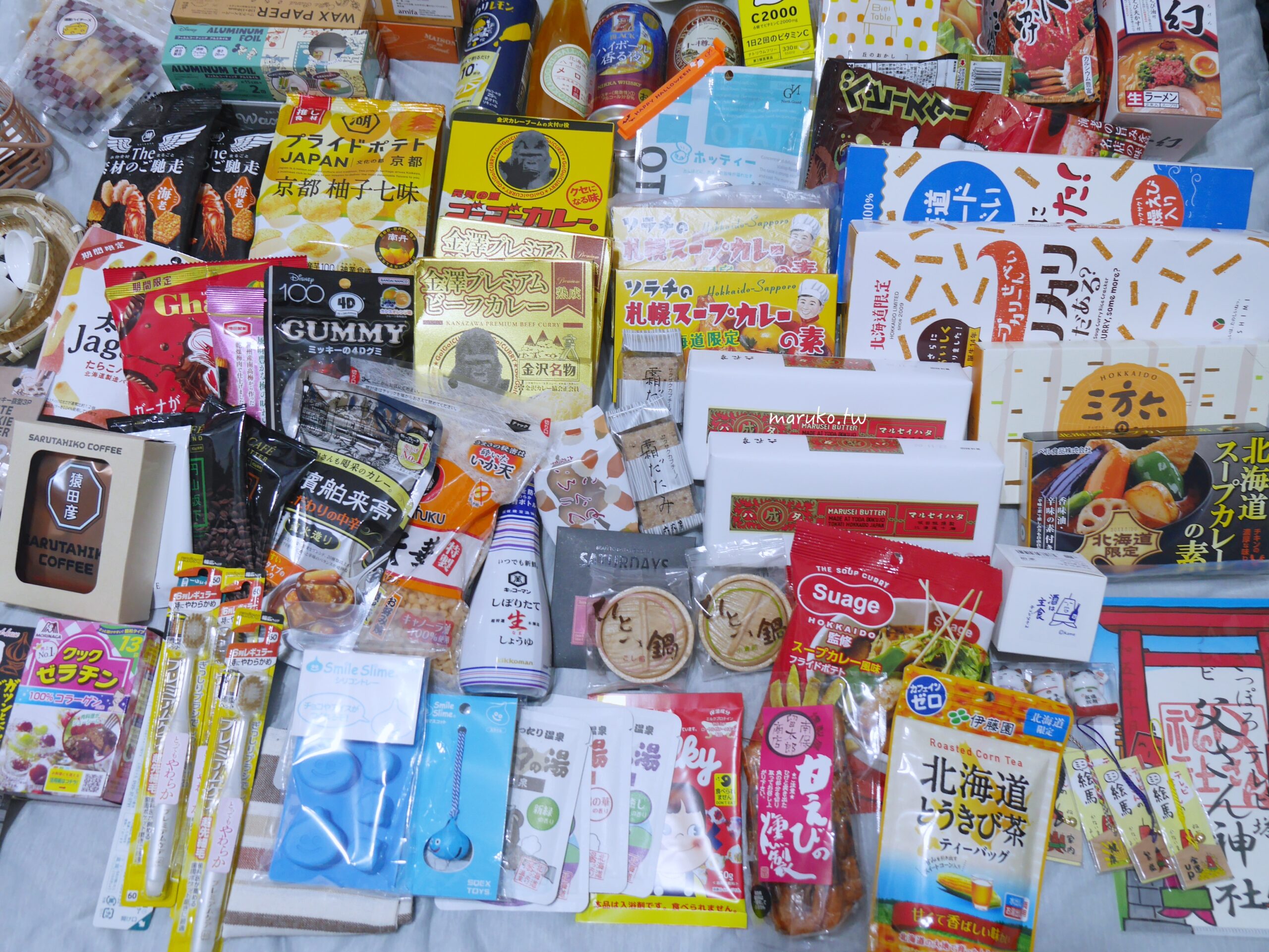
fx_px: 1100
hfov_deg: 59.9
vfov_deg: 46.8
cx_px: 634
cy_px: 476
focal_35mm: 30
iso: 400
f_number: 3.2
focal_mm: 15
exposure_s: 1/60
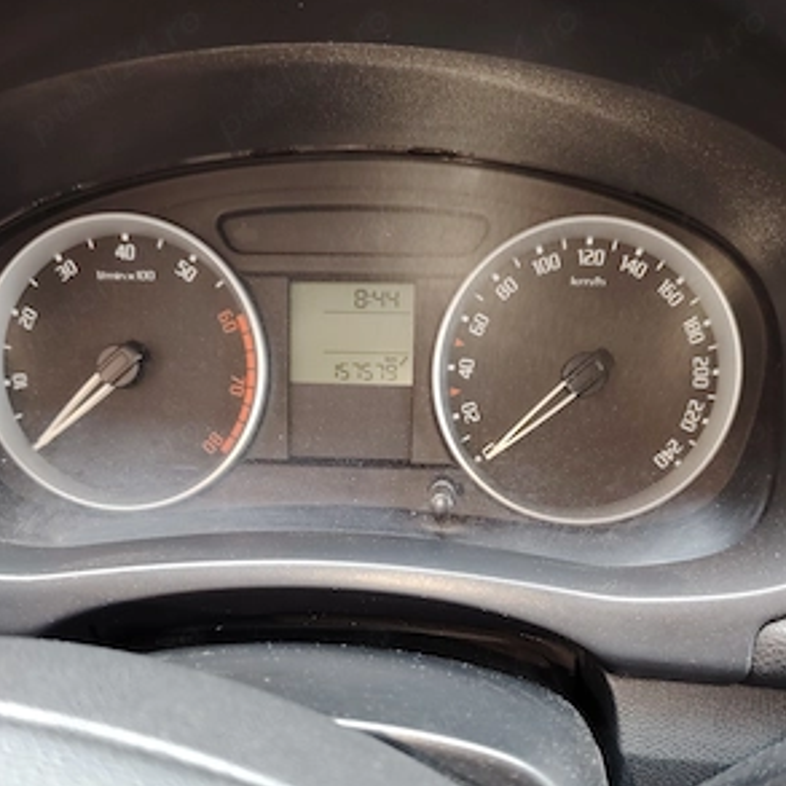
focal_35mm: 29
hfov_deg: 55.6
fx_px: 745
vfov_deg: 54.4
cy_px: 528
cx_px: 397
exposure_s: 1/33.3
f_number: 1.75
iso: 1019
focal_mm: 5.25
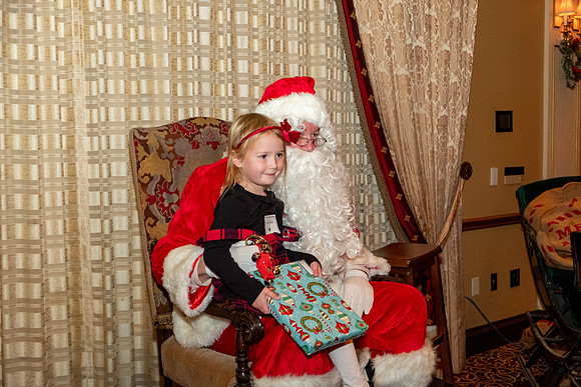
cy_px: 194
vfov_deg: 31.2
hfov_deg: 45.4
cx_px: 290
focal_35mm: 43
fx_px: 694
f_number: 3.2
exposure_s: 1/125
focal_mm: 28.9
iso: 2500
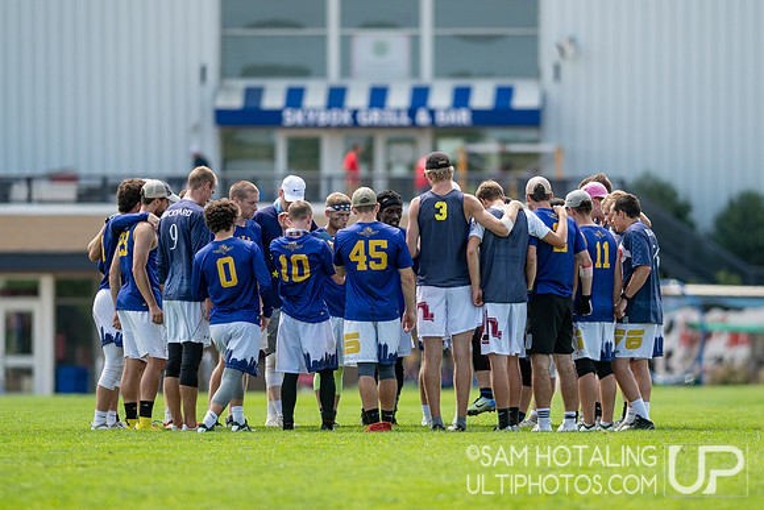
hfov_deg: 3.9
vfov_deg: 2.6
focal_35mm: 535
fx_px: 11353
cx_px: 414
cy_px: 250
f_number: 2.8
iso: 200
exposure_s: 1/3200
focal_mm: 300
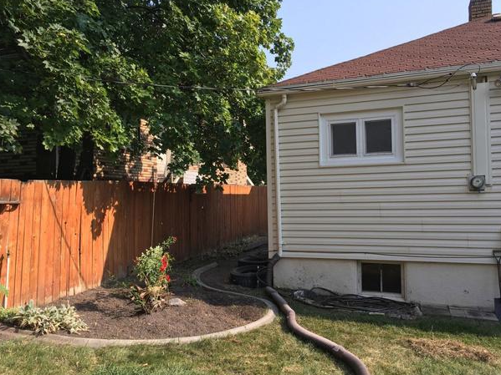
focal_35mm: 31
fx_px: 449
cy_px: 193
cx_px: 250
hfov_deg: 58.4
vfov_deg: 45.4
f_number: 2.2
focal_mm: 4.15
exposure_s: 1/641
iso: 25
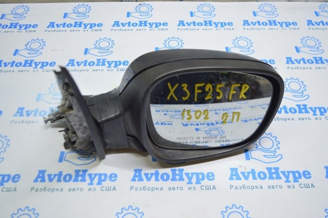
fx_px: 300
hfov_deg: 57.3
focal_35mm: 33
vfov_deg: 39.9
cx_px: 164
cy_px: 109
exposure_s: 1/50
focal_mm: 22
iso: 400
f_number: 3.8
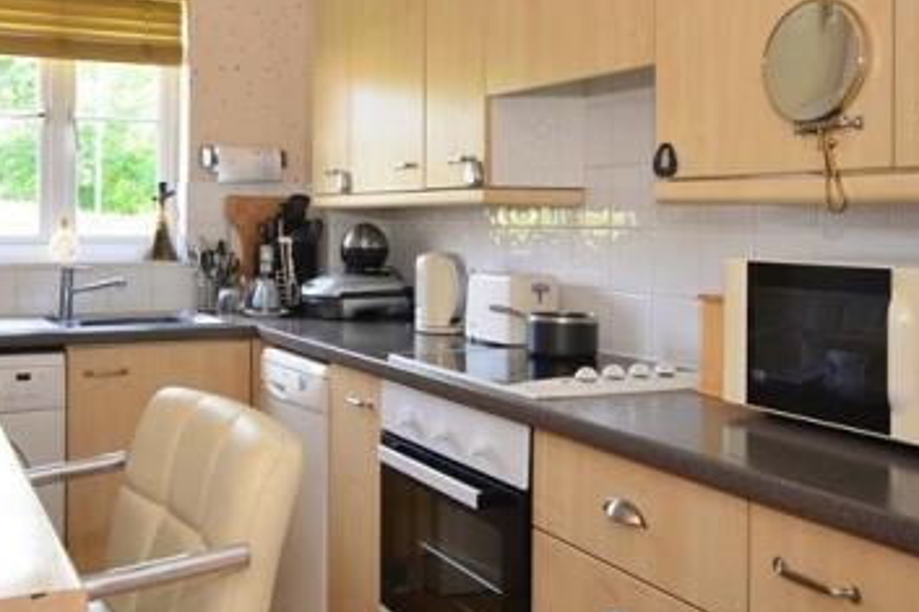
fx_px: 995
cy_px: 210
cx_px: 323
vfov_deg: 33.9
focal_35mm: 39
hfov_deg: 48.9
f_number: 7.1
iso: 200
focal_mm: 14
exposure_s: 1/10
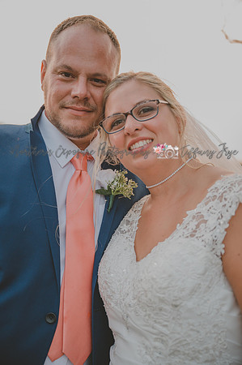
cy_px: 182
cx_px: 121
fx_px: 465
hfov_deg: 29.2
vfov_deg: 42.8
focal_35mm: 46
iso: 720
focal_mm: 46
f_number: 2.8
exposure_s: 1/125
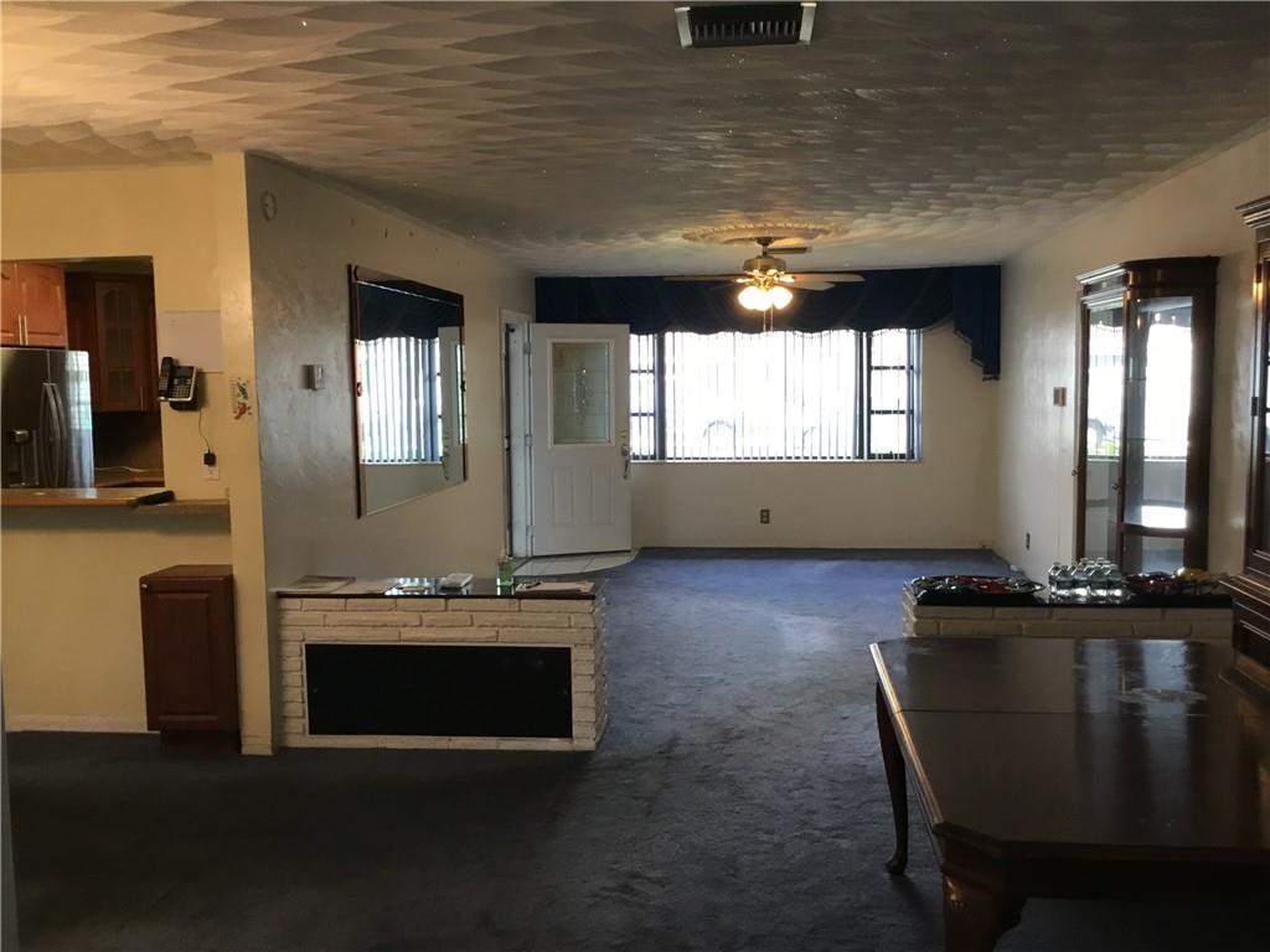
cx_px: 635
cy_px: 476
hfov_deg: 58.4
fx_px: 1137
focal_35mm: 31
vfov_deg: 45.4
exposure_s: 1/30
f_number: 2.4
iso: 80
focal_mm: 3.3
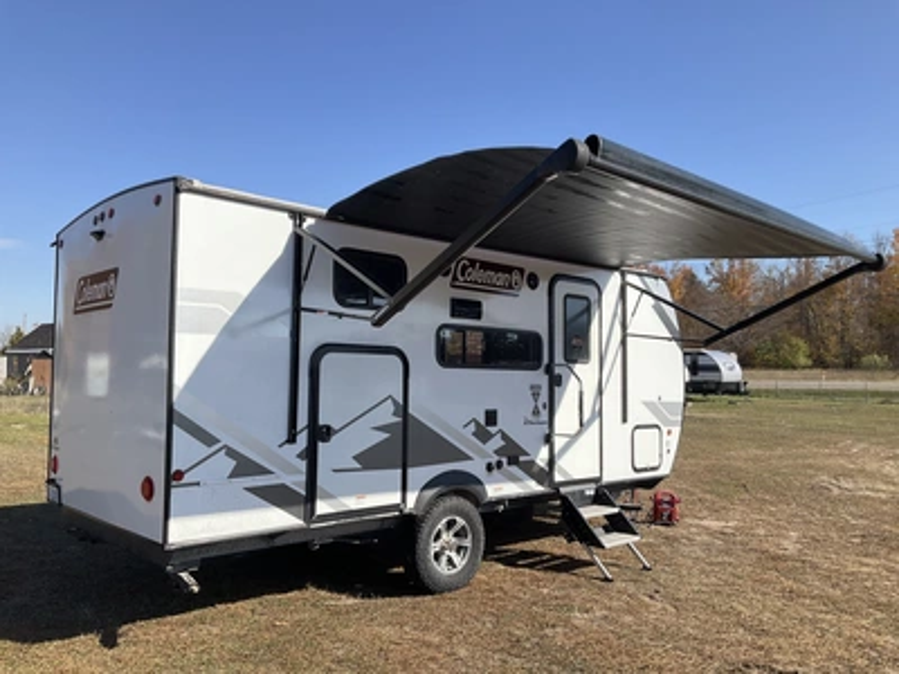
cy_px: 337
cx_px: 450
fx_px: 753
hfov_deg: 61.7
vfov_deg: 48.2
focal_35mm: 29
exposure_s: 1/1626
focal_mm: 3
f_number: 1.8
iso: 25
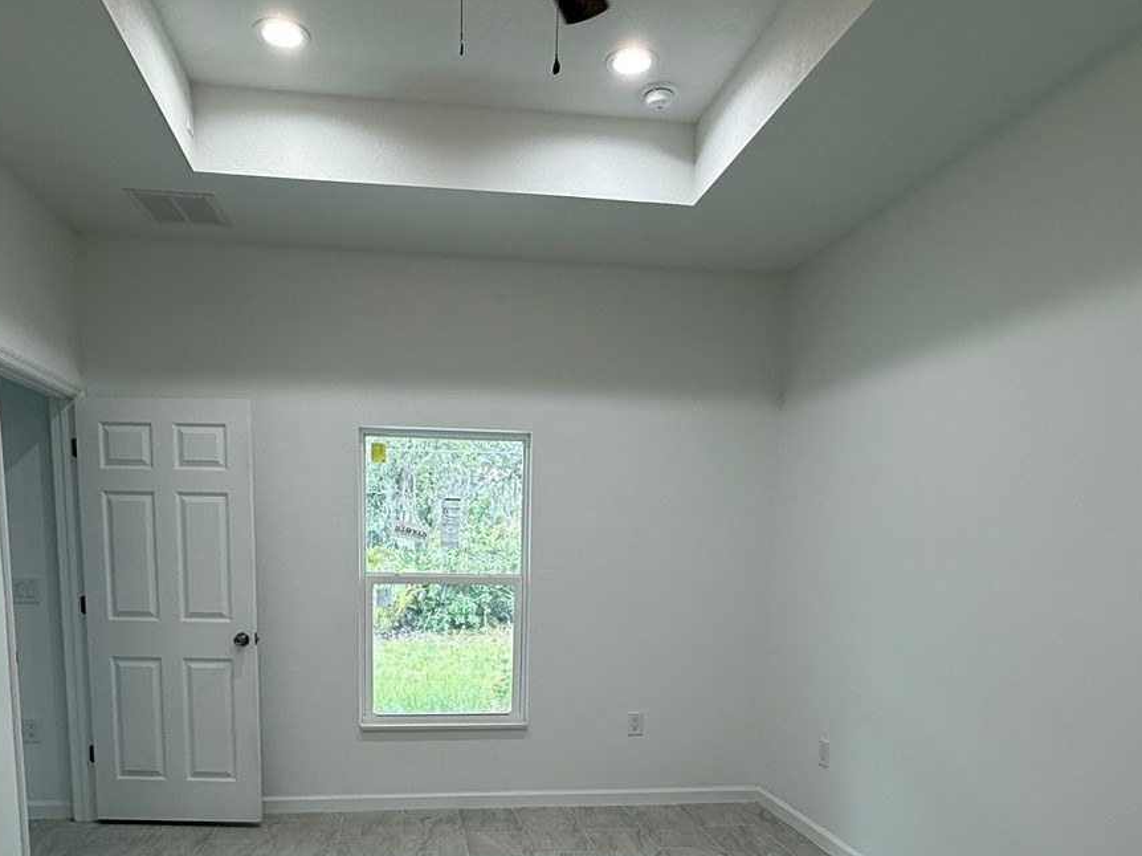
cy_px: 665
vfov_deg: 50.3
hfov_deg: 67.1
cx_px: 511
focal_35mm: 26
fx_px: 858
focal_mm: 2.22
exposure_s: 1/120
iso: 80
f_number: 2.2
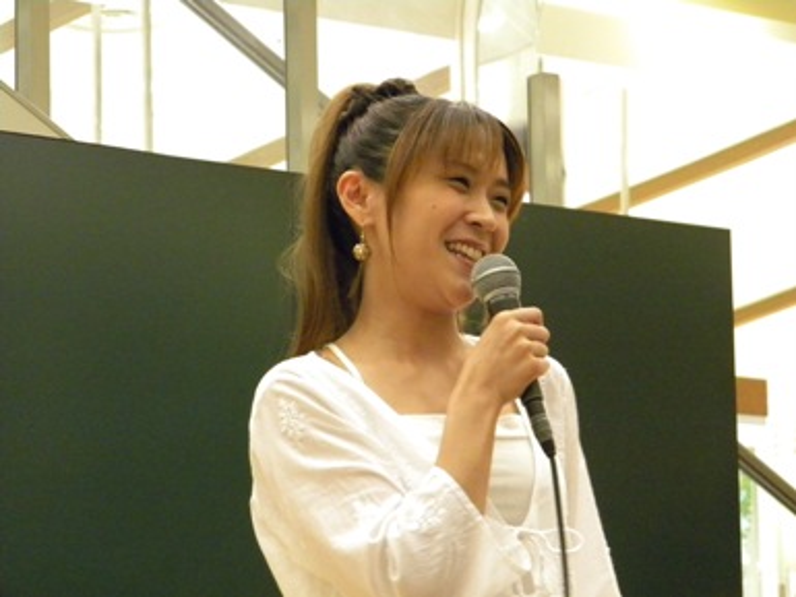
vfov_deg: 10.0
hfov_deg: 13.3
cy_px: 298
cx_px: 398
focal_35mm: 148
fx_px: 3404
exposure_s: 1/32.8
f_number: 5
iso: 800
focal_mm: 26.8
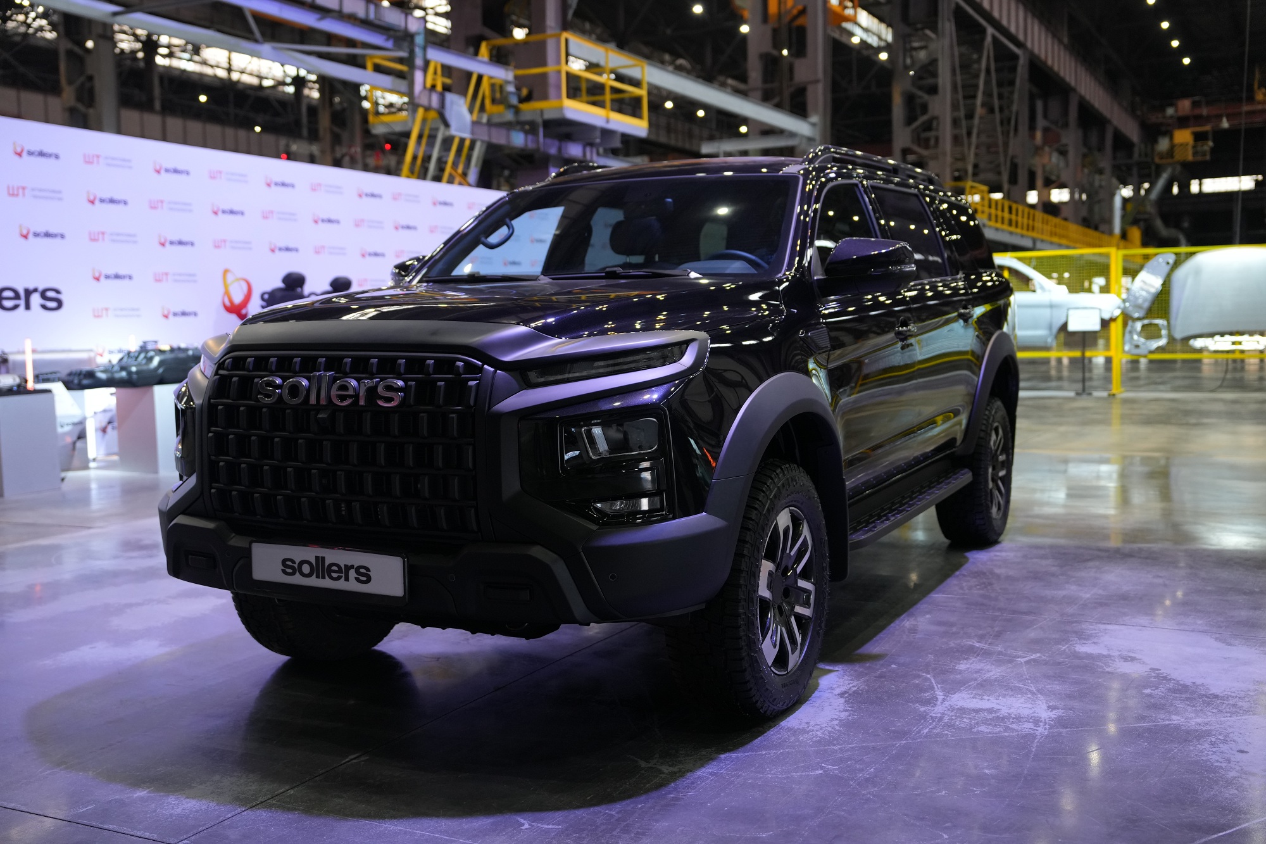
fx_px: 1266
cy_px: 422
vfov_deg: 36.9
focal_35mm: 36
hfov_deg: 53.1
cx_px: 633
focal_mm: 36
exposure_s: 1/250
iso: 1600
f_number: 2.8
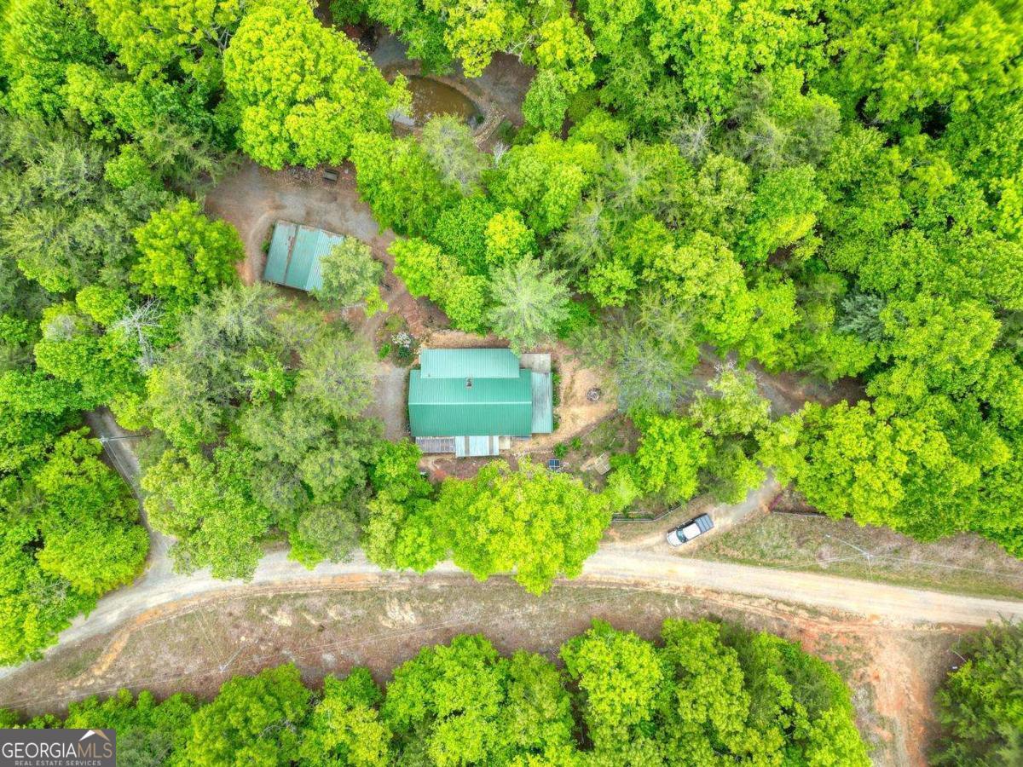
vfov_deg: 56.8
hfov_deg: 71.6
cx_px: 512
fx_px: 709
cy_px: 384
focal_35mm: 24
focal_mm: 6.72
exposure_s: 1/1000
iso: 100
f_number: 1.7
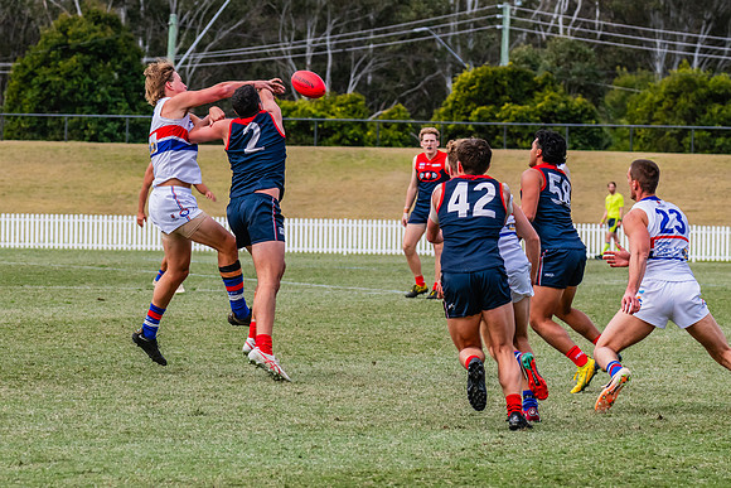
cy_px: 290
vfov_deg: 5.6
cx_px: 211
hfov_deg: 8.4
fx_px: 4954
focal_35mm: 244
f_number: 7.1
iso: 800
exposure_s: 1/1600
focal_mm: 170
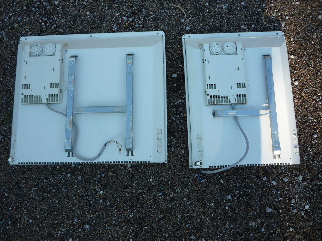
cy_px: 120
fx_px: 279
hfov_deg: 60.0
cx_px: 161
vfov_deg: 46.8
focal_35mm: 30
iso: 100
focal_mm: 5.2
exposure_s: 1/160
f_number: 4
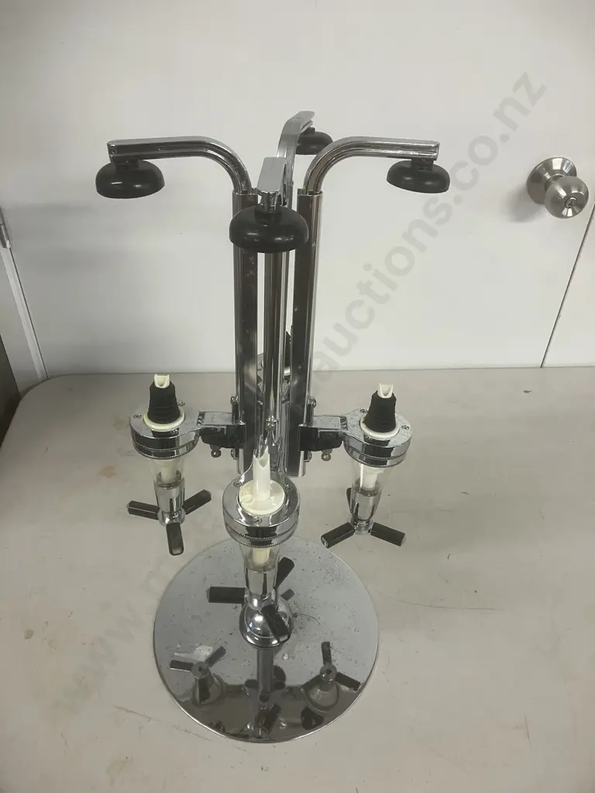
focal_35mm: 28
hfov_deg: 49.7
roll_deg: -1.7
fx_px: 642
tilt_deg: -39.3
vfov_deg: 63.4
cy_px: 396
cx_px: 298
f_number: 1.8
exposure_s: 1/50
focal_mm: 3.99
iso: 100
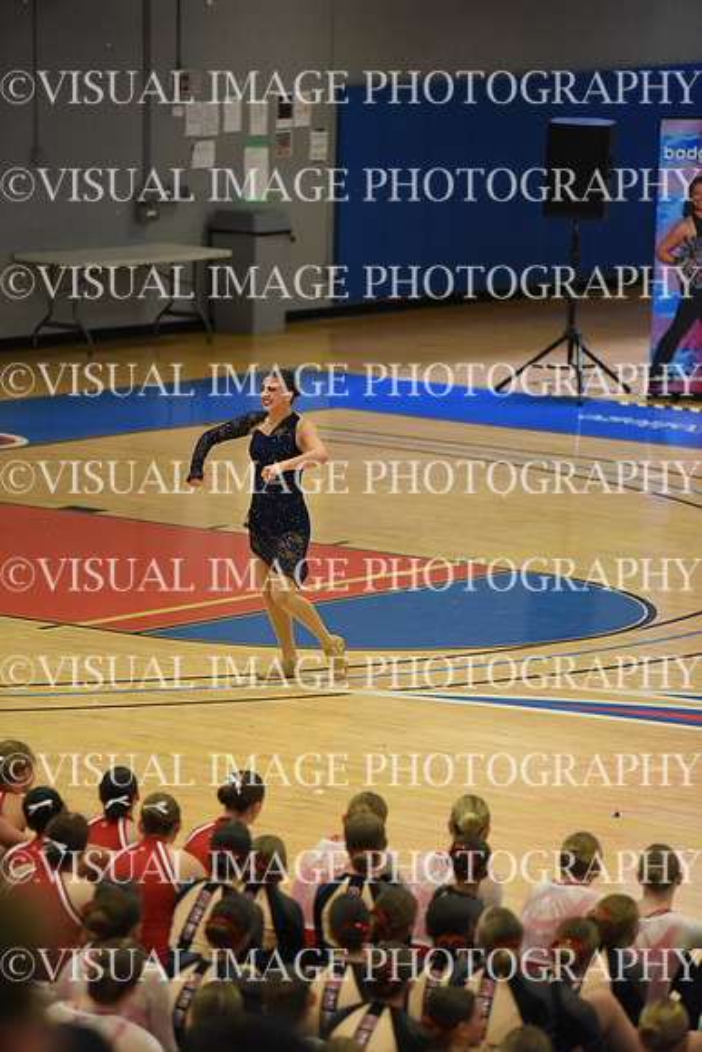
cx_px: 351
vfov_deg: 10.3
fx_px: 5846
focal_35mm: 200
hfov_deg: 6.9
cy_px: 526
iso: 8000
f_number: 2.8
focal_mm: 200
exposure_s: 1/1000
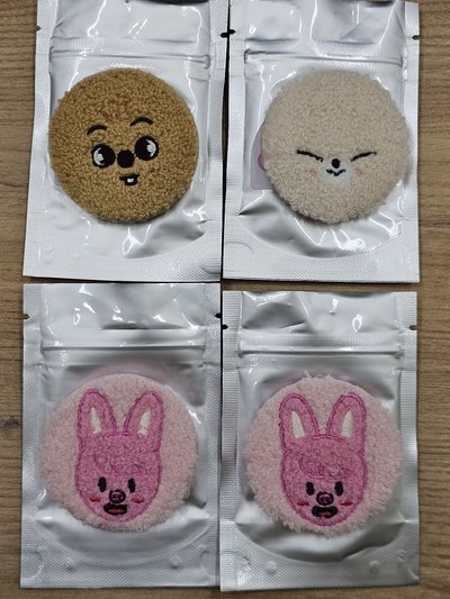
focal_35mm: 23
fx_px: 399
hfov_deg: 58.9
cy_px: 300
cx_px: 225
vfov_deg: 73.9
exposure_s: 1/60
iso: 25
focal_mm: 6.3
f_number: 1.7
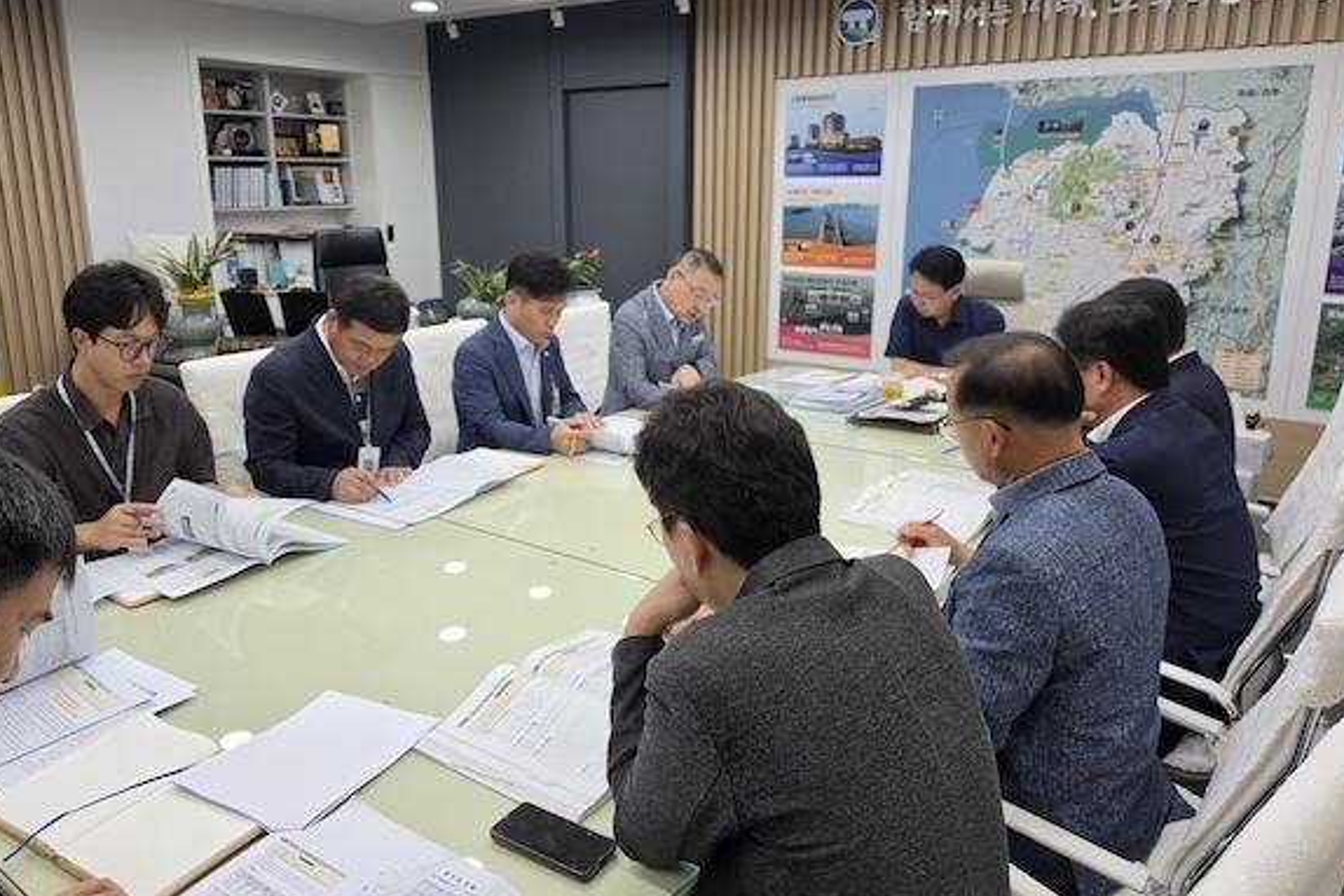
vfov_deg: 51.3
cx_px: 651
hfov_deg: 71.5
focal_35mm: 25
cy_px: 412
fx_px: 934
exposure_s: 1/120
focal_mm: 6.5
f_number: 1.4
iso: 25
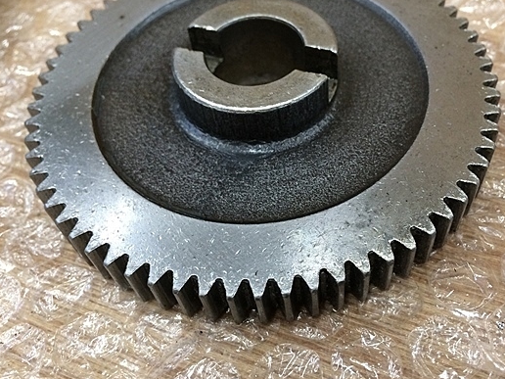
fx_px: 525
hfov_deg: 51.2
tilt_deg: -54.2
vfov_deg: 39.6
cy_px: 170
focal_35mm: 36
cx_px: 281
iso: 125
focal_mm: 4.15
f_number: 2.2
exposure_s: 1/30
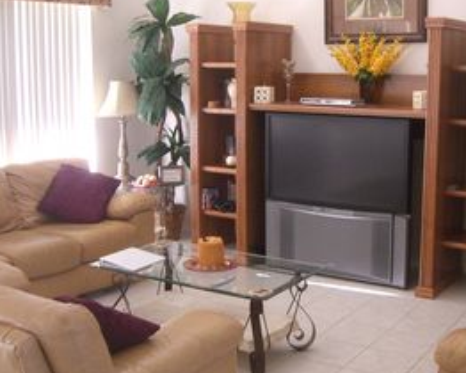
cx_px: 313
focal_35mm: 52
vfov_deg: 29.2
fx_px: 718
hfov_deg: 35.6
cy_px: 176
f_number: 2.8
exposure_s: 1/25
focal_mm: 7.9
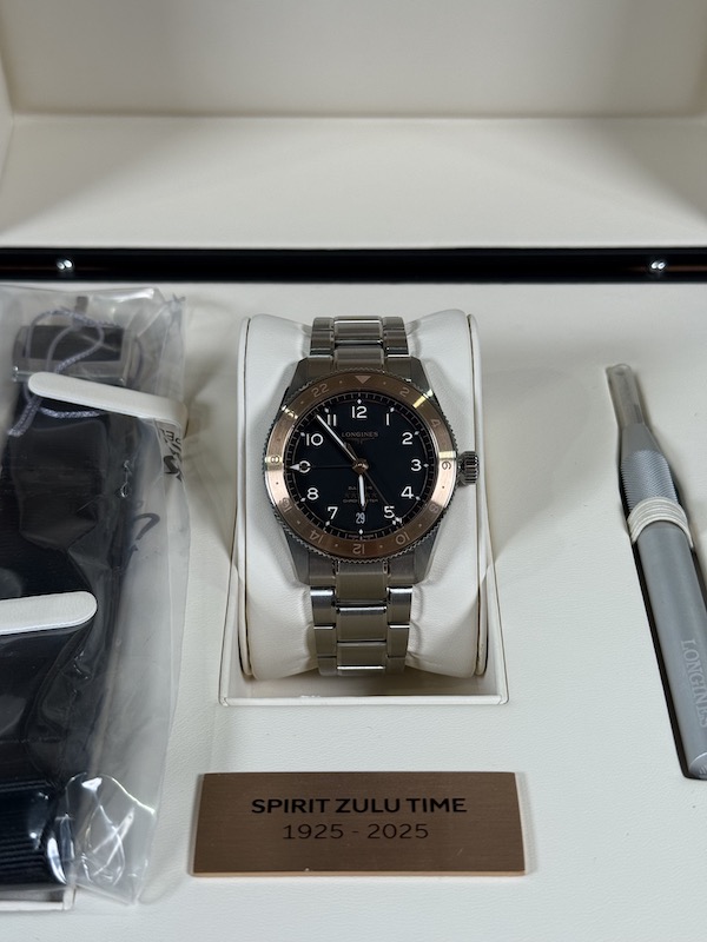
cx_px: 354
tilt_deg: -40.2
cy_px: 471
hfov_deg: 30.3
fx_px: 1307
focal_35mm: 48
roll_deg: -0.2
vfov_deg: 39.7
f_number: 1.78
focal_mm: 6.76
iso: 80
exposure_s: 1/108
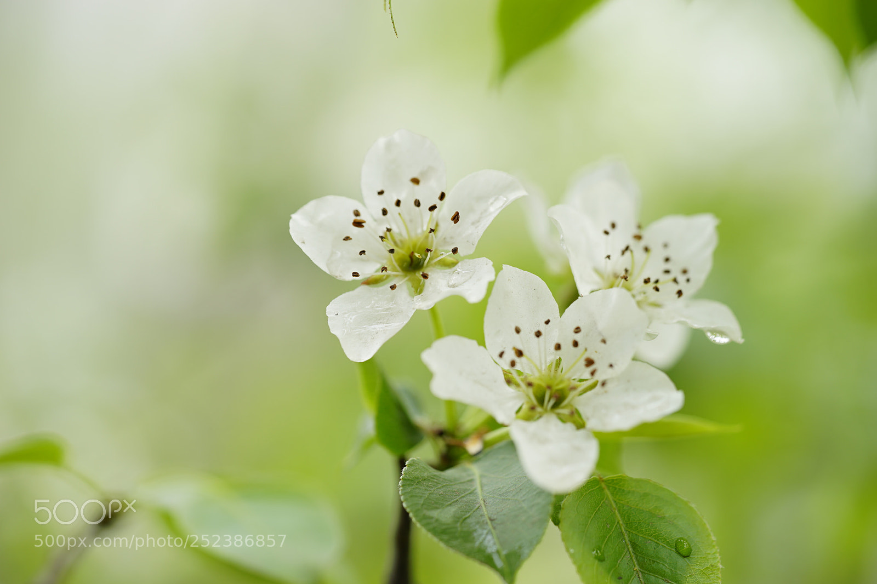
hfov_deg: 22.6
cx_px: 438
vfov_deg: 15.2
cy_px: 292
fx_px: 2192
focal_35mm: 90
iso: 100
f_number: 4
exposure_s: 1/125
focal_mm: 90
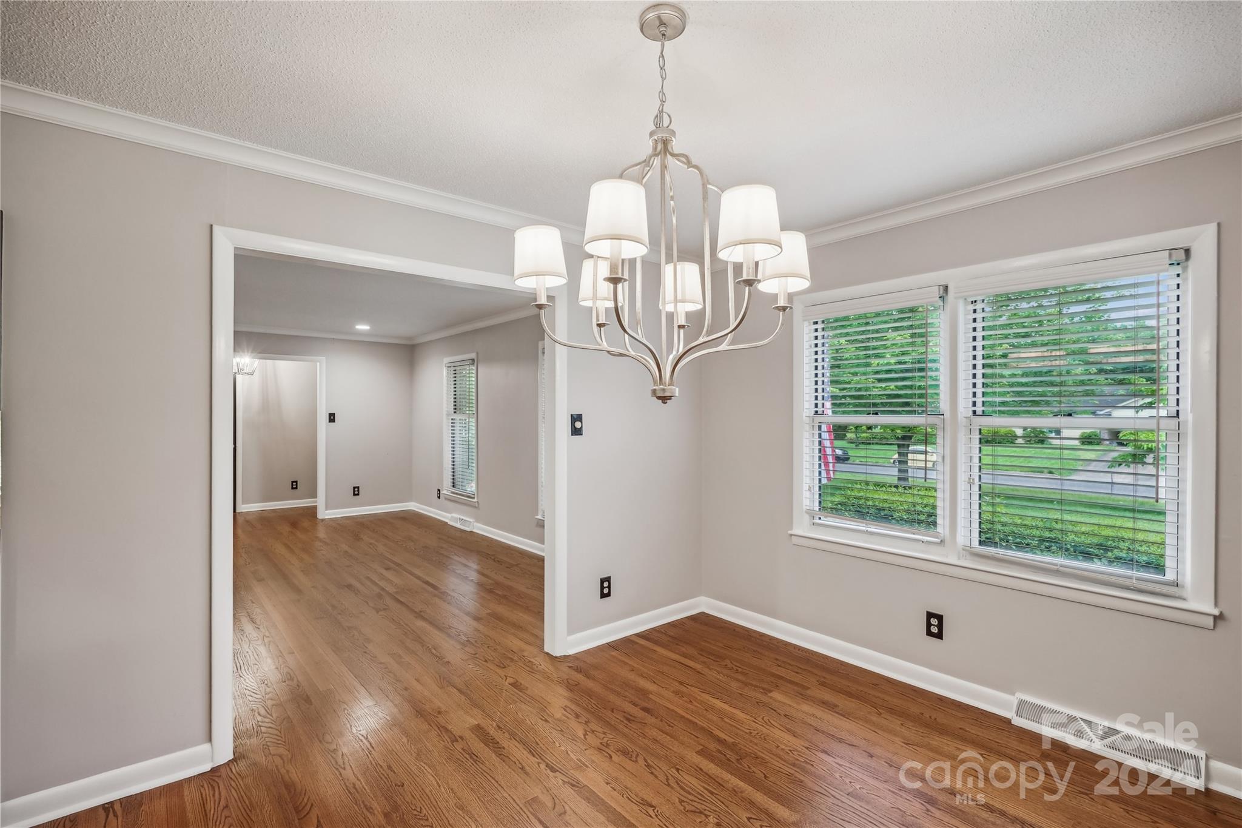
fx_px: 552
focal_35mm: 16
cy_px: 414
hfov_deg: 96.7
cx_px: 621
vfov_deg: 73.7
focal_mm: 16
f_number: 8
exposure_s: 1/8
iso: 250
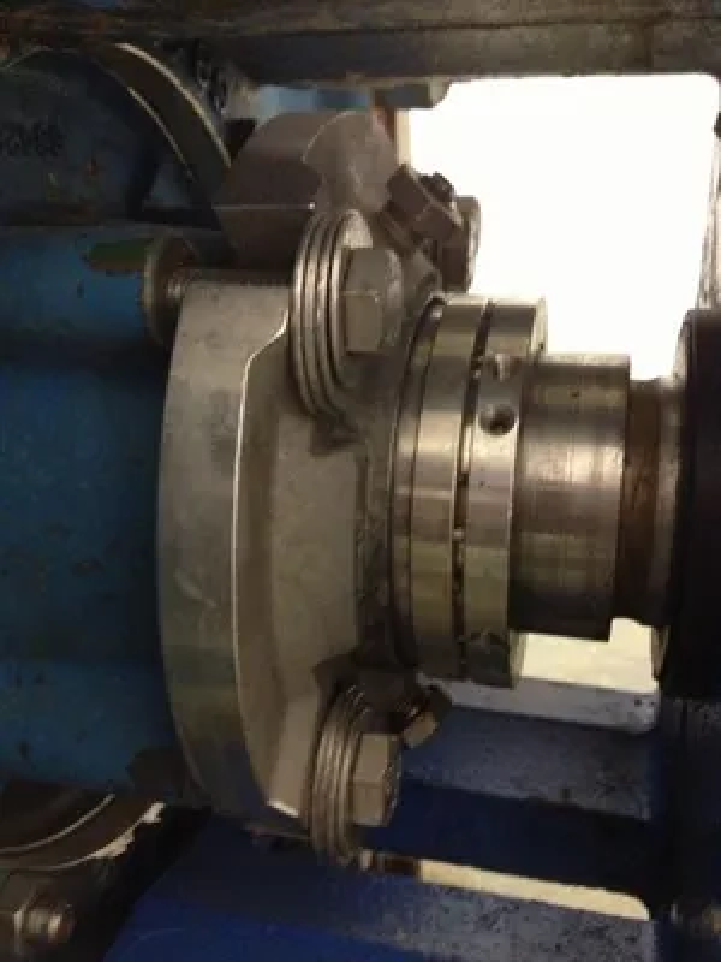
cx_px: 360
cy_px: 481
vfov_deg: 52.6
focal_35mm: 35
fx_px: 972
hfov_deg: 40.7
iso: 500
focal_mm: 4.28
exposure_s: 1/15
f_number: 2.4
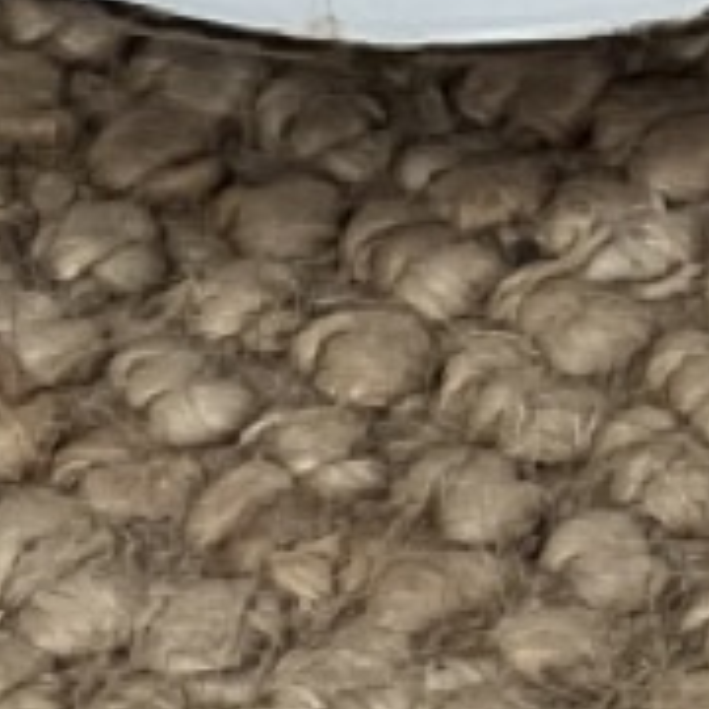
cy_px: -1686
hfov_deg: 3.6
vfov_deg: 3.5
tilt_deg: -45.4
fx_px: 11192
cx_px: 555
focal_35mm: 483
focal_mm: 9
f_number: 2.8
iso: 400
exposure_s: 1/50
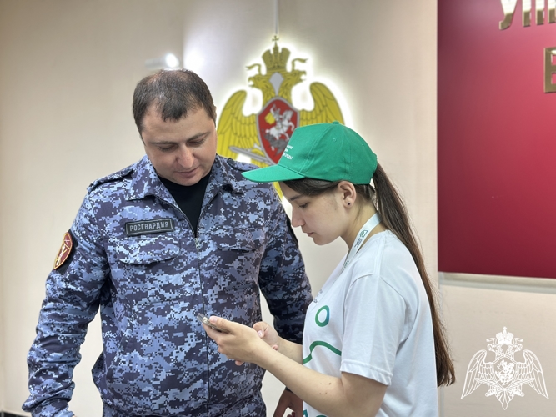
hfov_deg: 39.7
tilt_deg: -1.8
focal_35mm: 48
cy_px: 208
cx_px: 278
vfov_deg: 30.3
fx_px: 771
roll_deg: +0.6
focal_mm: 6.86
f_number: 1.78
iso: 125
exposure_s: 1/50
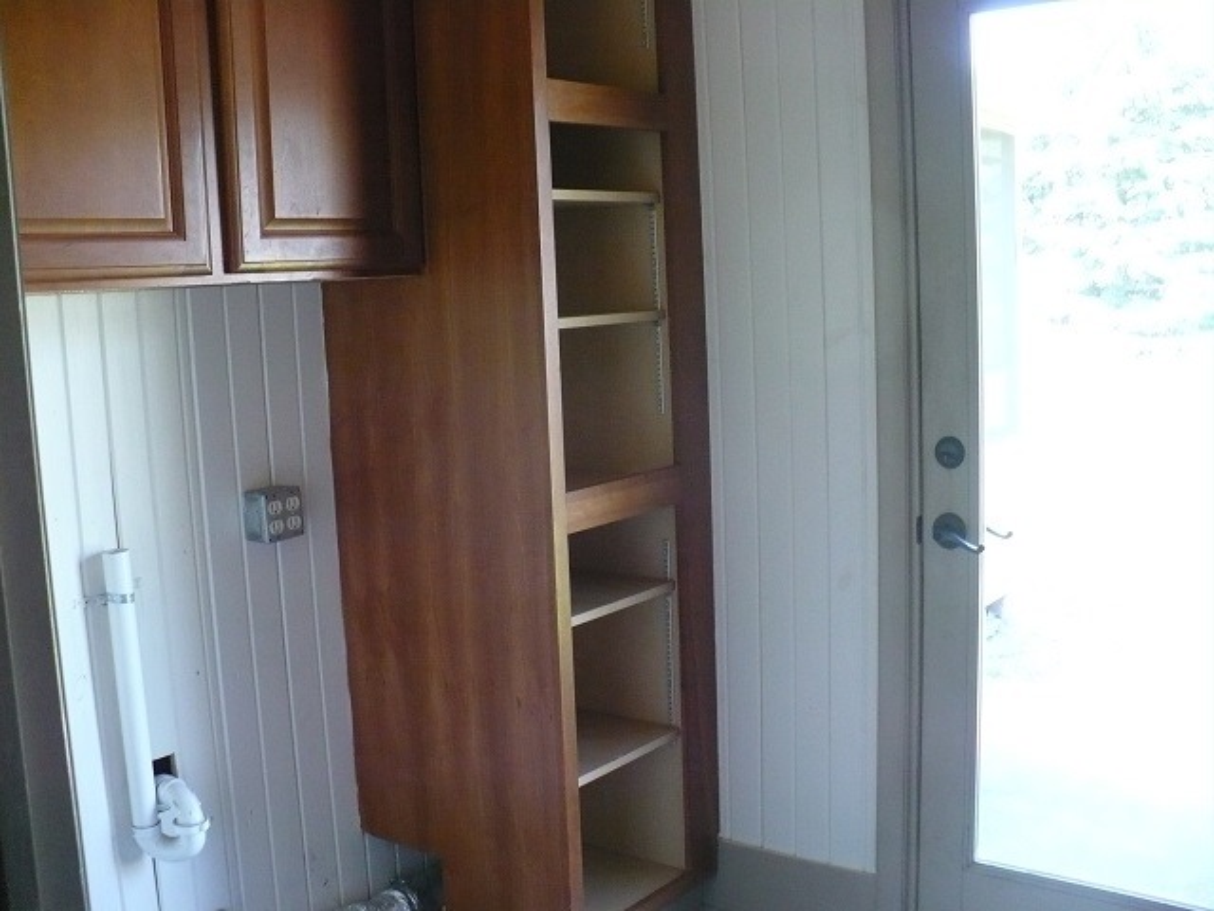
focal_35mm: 37
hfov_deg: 50.1
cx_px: 607
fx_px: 1298
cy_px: 456
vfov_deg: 38.7
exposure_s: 1/30
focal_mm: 6.1
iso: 400
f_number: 2.8
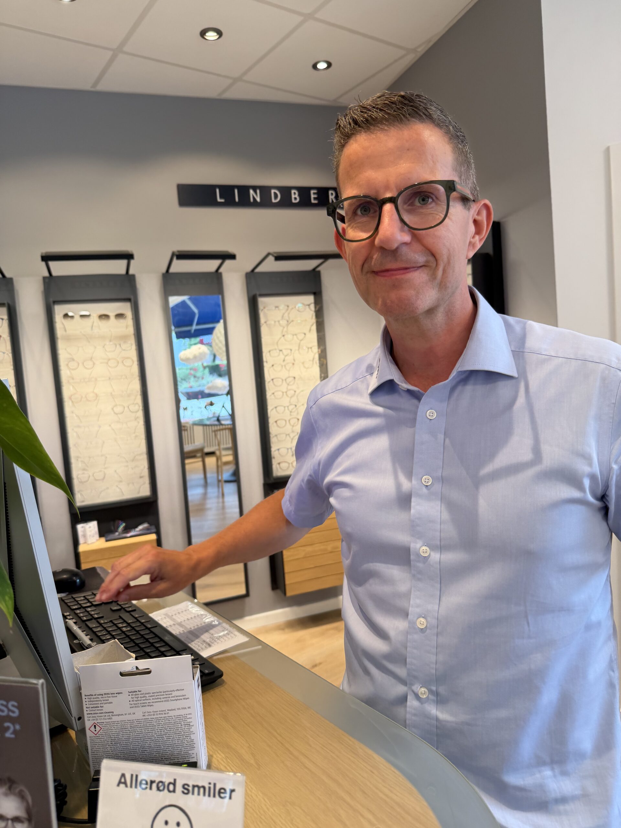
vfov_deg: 71.6
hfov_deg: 56.8
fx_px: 574
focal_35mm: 24
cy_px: 414
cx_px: 310
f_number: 1.78
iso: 80
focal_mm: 6.76
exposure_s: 1/100
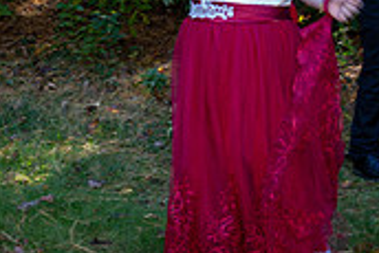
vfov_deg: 7.8
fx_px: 1844
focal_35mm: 175
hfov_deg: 11.5
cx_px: -71
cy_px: 53
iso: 500
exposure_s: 1/60
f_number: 5.6
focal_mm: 52
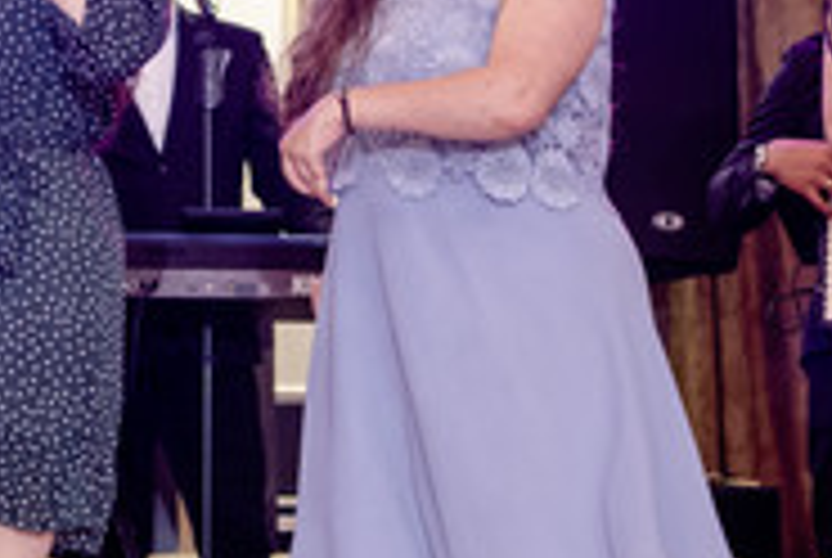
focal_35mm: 121
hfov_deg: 16.9
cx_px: 270
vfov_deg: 11.2
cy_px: -16
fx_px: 2801
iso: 800
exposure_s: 1/200
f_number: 2.2
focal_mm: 23
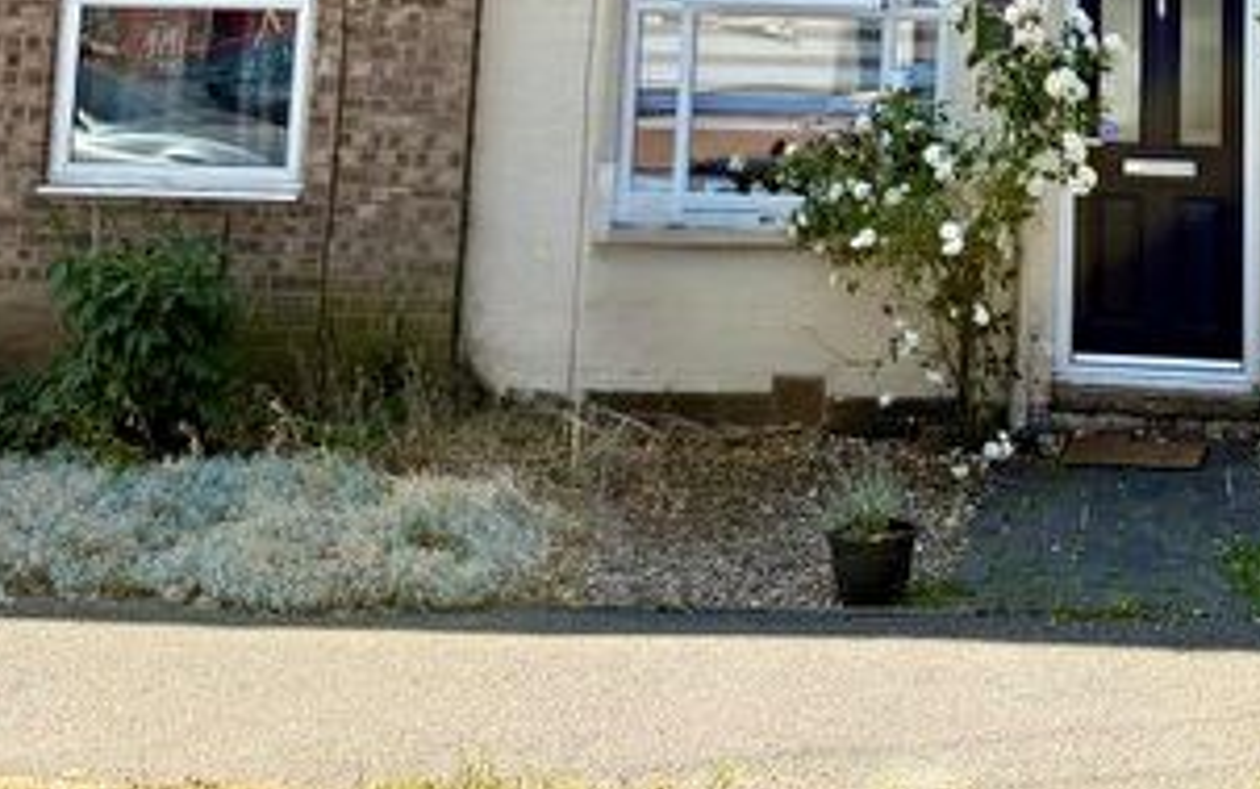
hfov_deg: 33.7
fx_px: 2027
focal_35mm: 59
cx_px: 976
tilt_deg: +6.8
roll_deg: -1.9
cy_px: -244
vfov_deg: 20.1
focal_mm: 6.76
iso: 100
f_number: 1.78
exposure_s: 1/3021
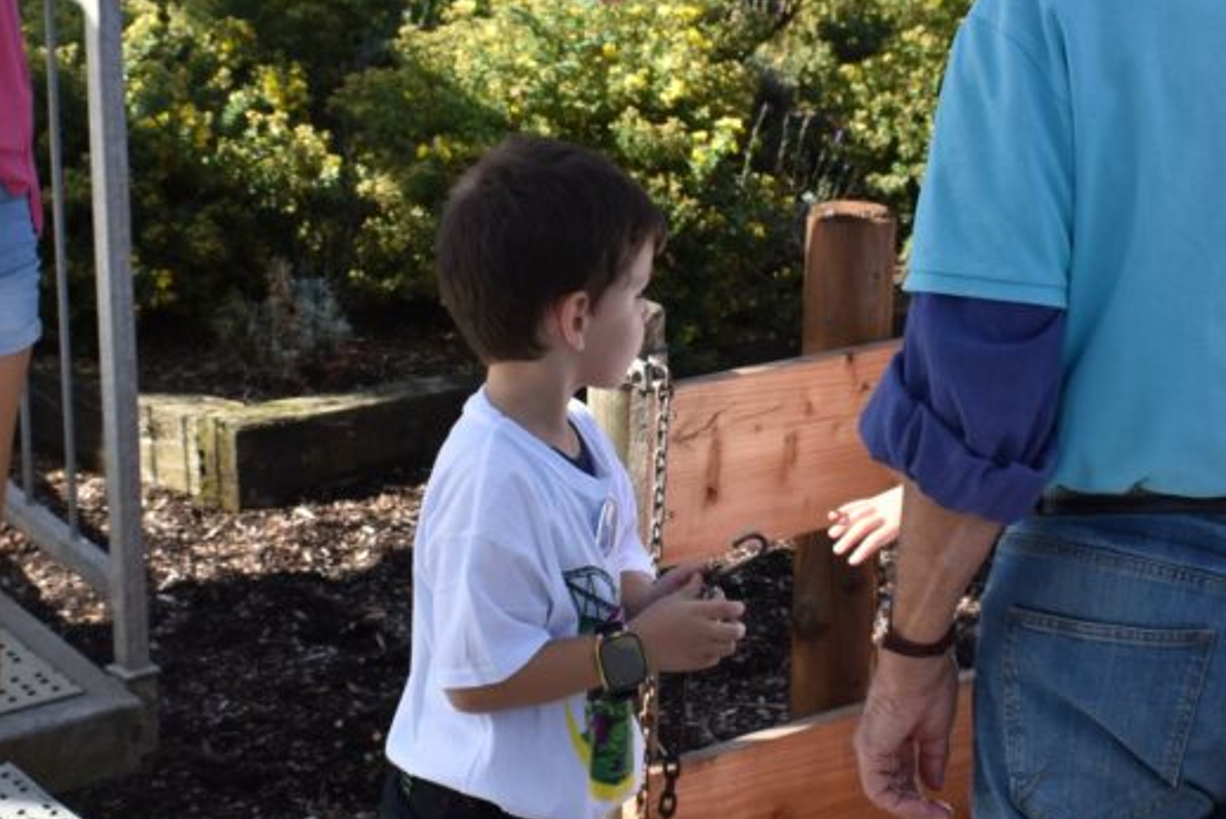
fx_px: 2725
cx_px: 641
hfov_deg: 25.3
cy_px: 406
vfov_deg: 17.1
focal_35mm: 80
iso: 280
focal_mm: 27
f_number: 8
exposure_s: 1/250
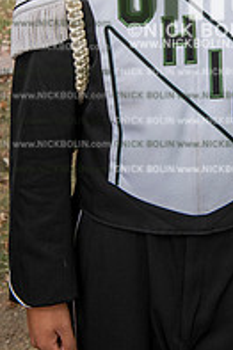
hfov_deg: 12.9
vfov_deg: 18.9
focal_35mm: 105
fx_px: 1021
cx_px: 194
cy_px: -2
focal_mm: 46
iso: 500
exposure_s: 1/100
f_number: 8
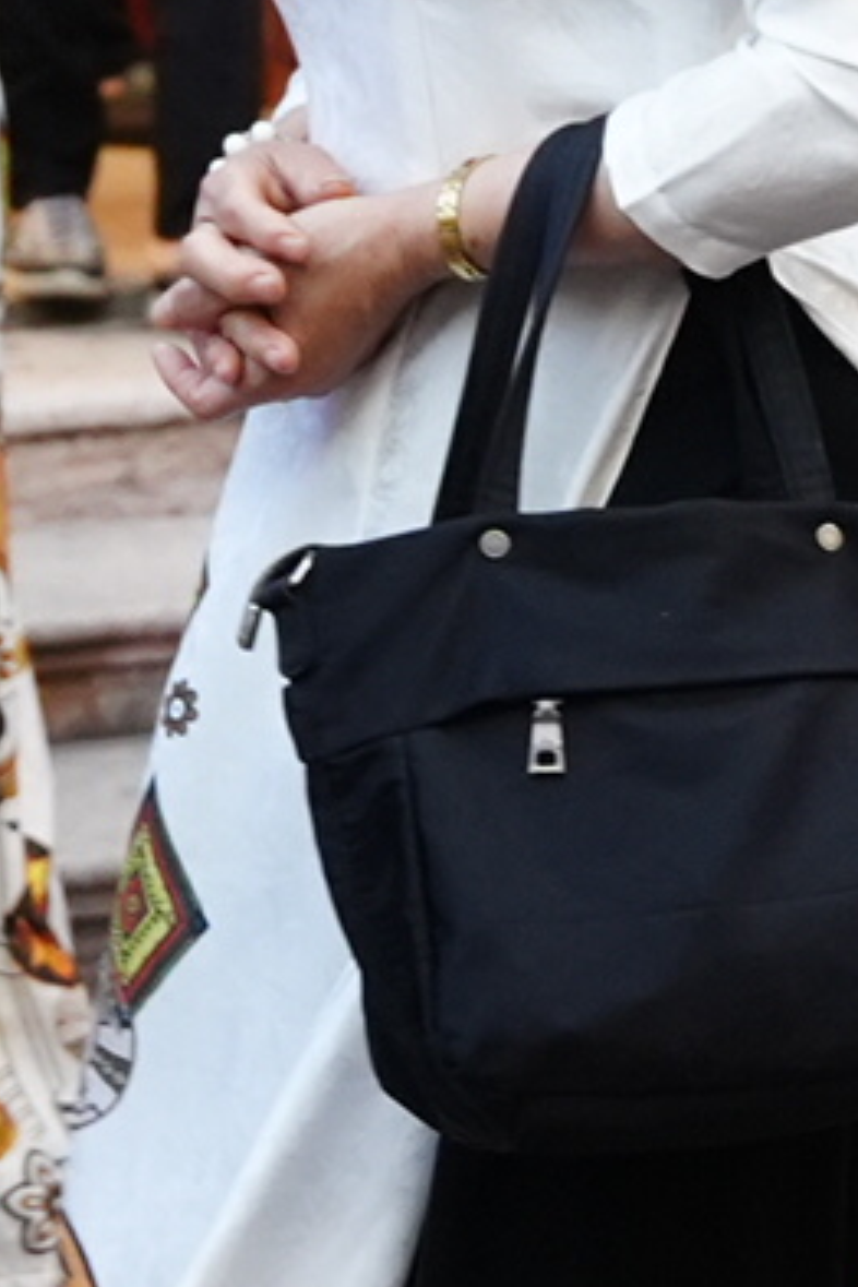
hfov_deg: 6.4
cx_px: 23
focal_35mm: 214
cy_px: -701
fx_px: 7650
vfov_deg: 9.3
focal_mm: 24
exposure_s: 1/160
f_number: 2.8
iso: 1000
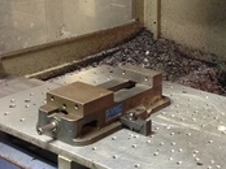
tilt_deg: -16.0
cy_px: 52
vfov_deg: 19.3
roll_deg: -0.9
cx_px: 186
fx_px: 496
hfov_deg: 25.2
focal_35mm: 76
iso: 250
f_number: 2.4
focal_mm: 4.12
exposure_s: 1/20
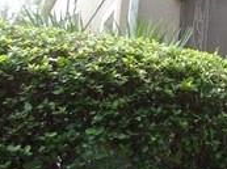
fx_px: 582
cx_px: 348
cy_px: -12
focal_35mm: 89
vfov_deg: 16.1
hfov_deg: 19.1
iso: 100
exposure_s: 1/180
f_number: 3.2
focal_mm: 4
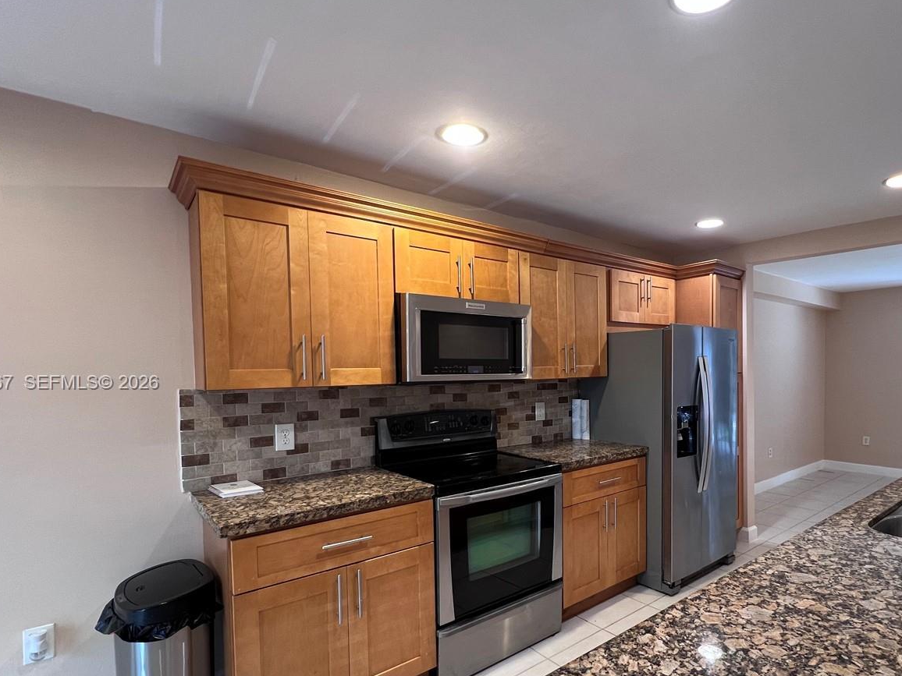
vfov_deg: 71.3
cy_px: 384
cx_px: 540
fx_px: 469
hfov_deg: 86.7
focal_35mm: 18
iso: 160
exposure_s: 1/60
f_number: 1.8
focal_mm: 1.57
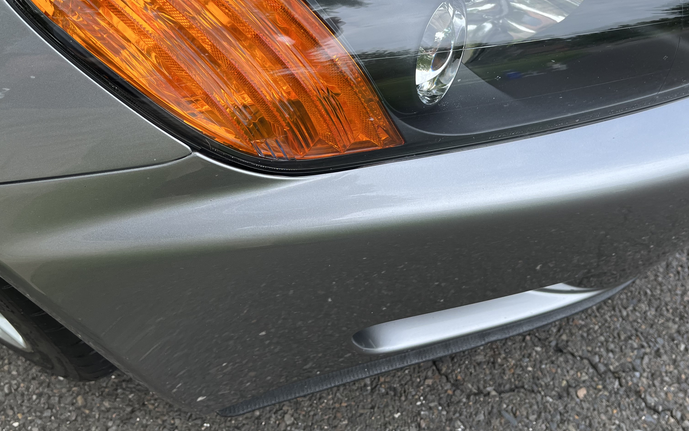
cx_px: 388
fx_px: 695
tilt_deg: -51.8
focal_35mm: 37
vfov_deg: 34.2
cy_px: 152
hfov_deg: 52.6
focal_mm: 5.1
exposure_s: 1/1046
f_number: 1.6
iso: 50
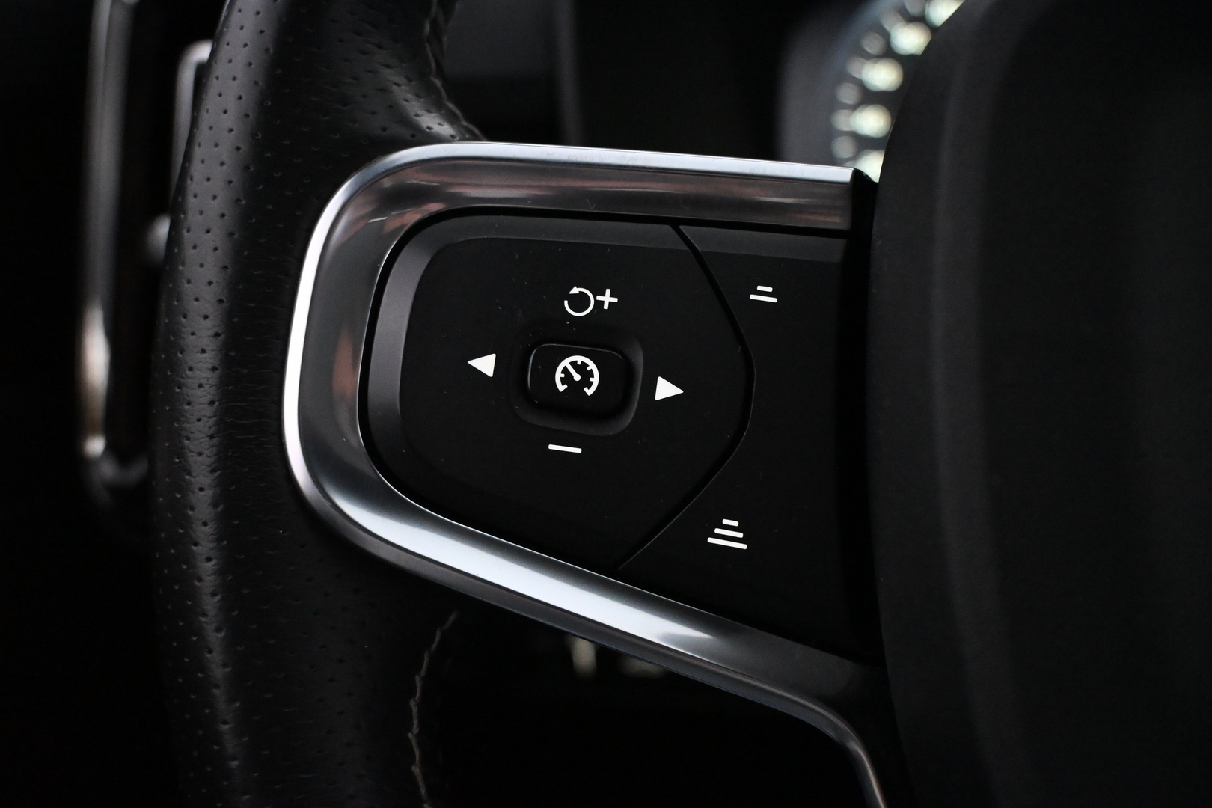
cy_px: 404
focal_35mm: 34
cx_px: 606
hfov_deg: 55.1
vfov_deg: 38.4
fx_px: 1161
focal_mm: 23
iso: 8000
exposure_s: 1/125
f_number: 4.2
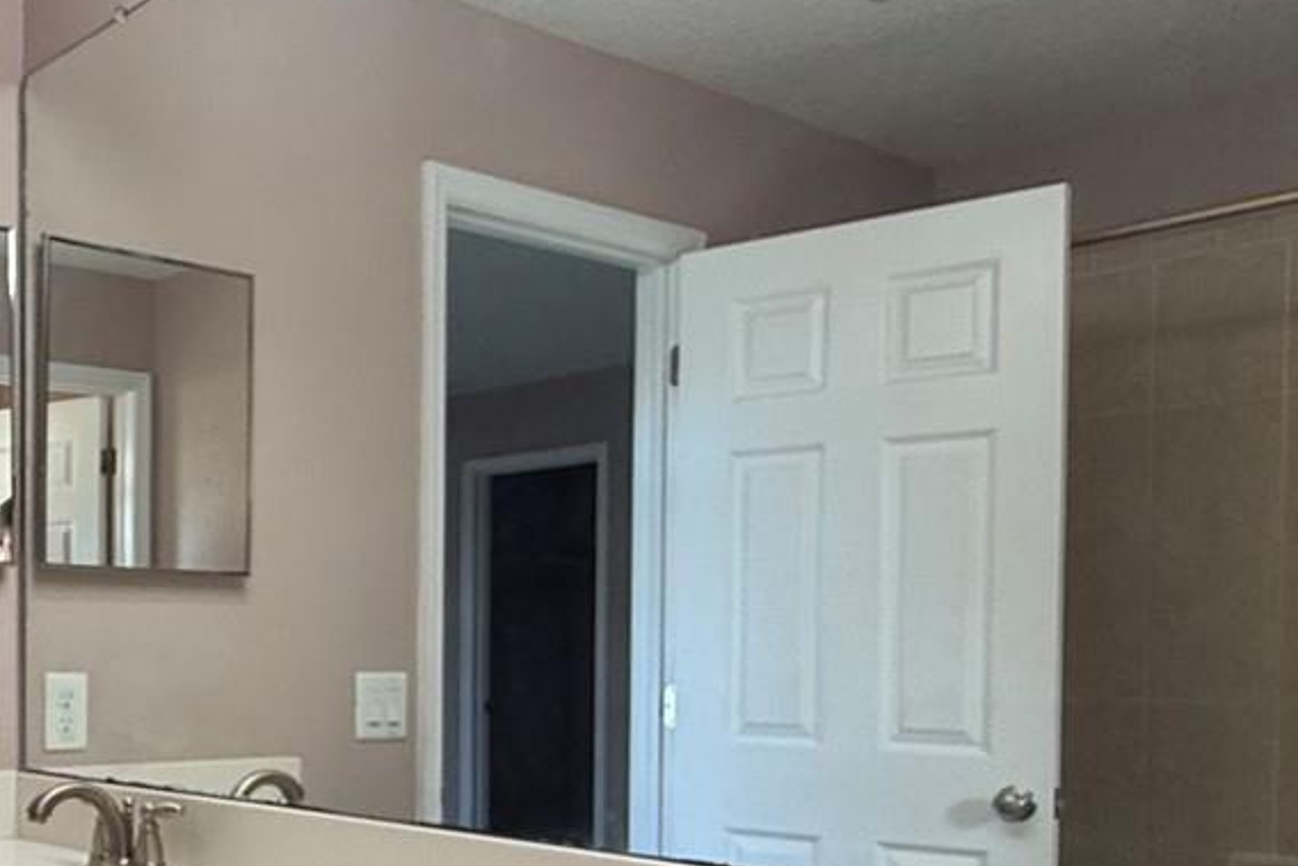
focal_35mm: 41
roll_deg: +0.4
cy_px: 679
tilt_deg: -1.7
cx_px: 146
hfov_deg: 43.6
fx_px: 1479
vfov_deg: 31.9
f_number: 2.2
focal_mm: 2.22
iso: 160
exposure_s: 1/120
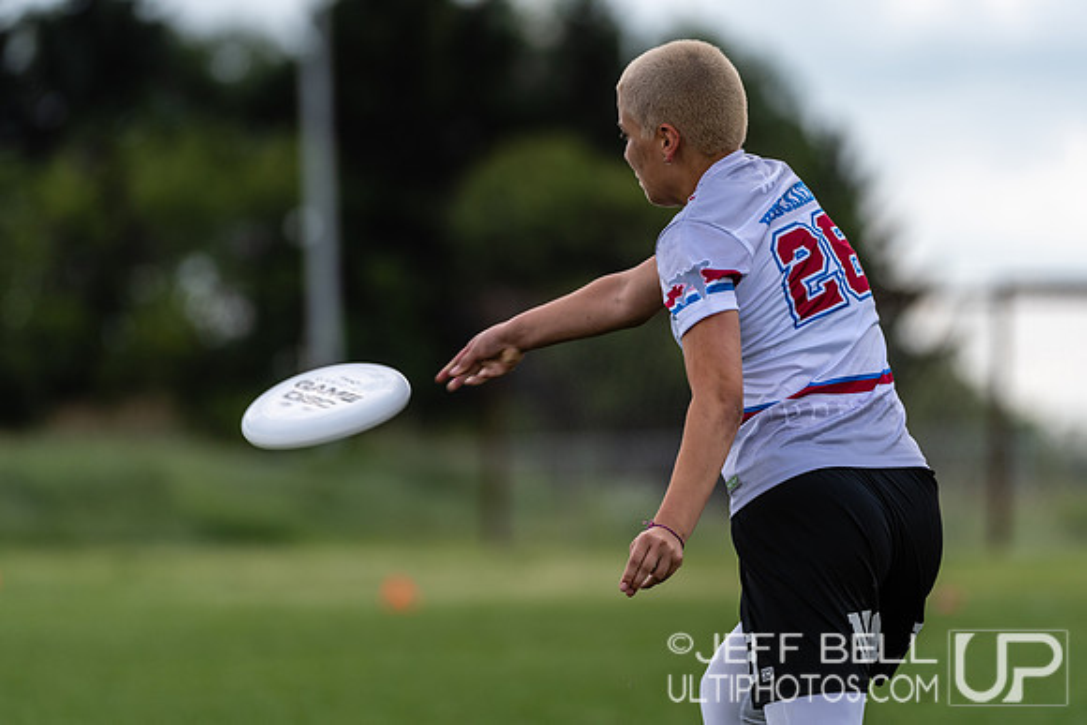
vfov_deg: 3.3
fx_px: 12684
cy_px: 362
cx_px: 544
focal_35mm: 420
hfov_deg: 4.9
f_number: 4
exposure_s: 1/1250
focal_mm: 280
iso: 140
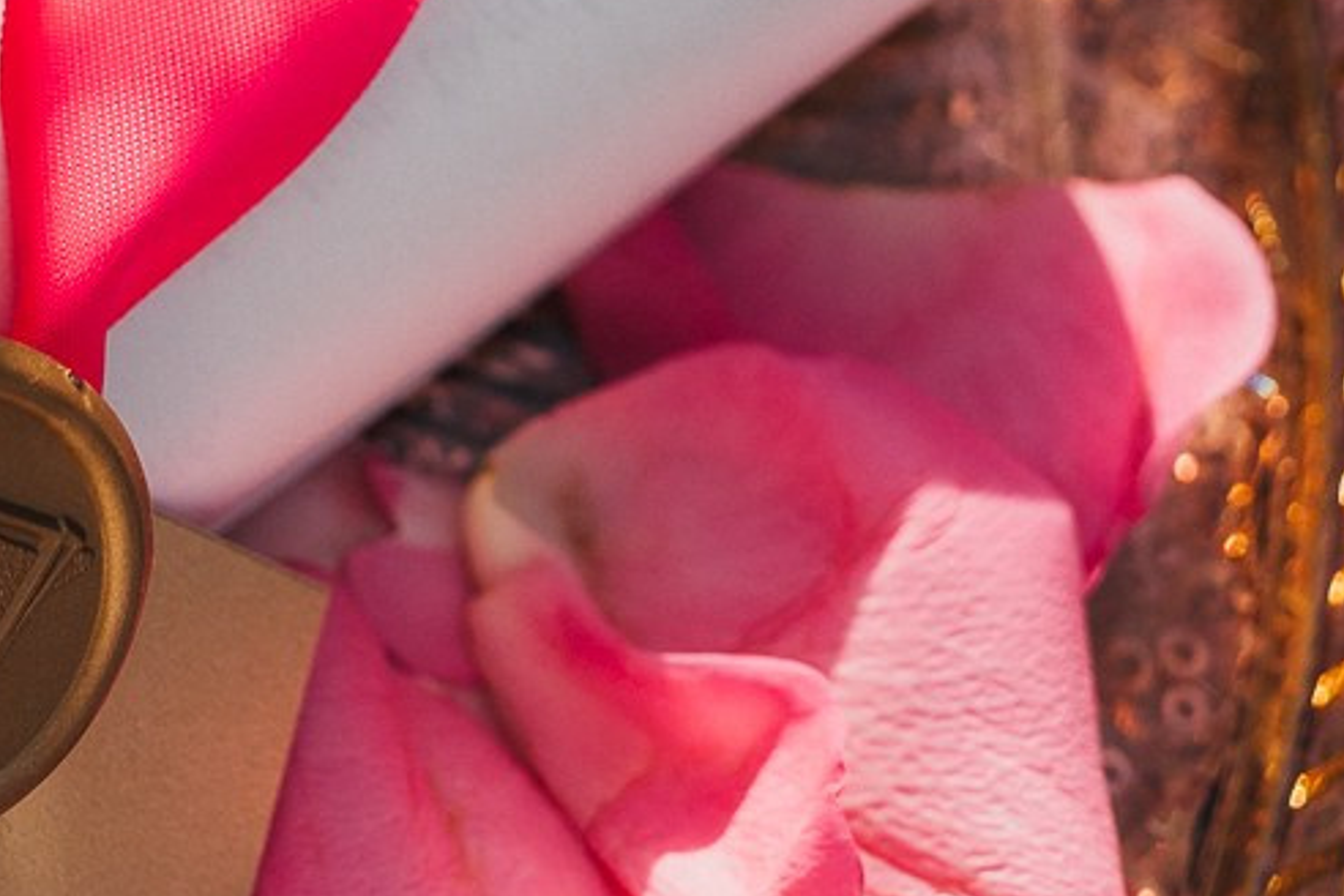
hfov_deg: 9.3
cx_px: -1385
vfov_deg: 6.5
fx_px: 7765
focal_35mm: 208
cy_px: -624
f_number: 3.5
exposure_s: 1/1250
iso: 125
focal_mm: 50
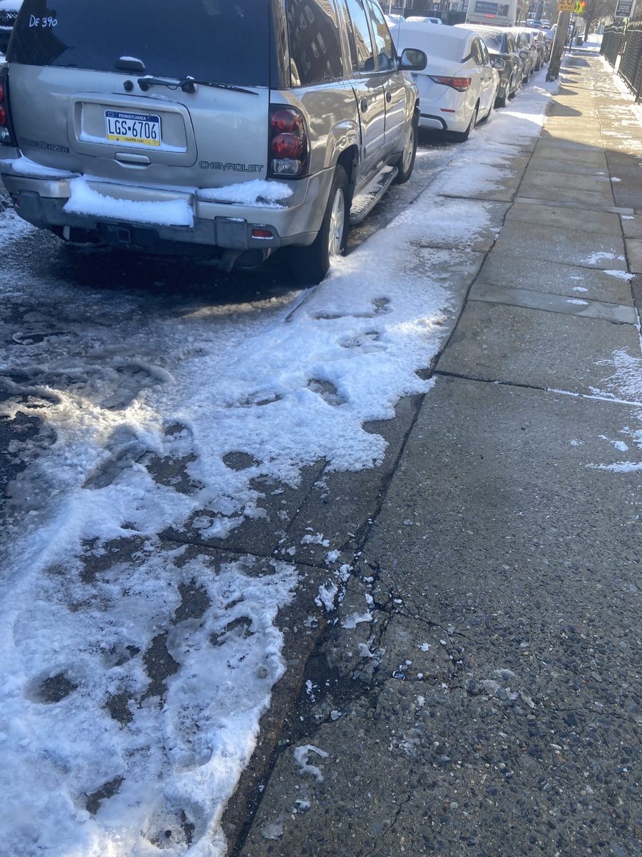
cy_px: 428
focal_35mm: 28
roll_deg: -5.6
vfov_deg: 63.4
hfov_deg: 49.7
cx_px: 321
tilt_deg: -33.7
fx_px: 692
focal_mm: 3.99
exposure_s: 1/392
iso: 20
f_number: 1.8
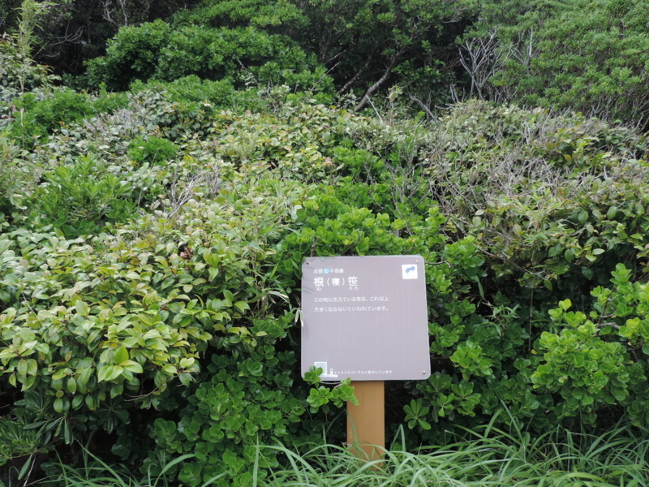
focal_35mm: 33
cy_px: 244
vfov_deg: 42.9
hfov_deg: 55.4
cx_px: 324
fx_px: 619
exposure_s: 1/200
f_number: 3.2
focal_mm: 5.8
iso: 80
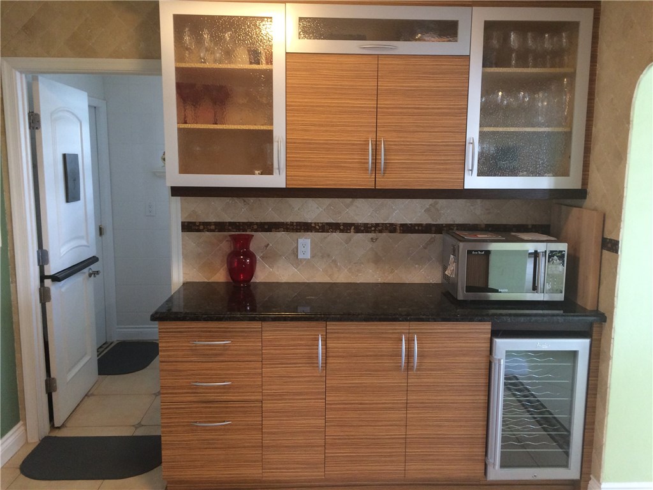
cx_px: 326
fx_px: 547
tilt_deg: -8.9
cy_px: 245
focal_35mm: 29
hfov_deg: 61.7
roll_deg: +1.7
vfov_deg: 48.2
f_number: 2.2
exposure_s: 1/30
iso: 160
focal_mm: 4.15
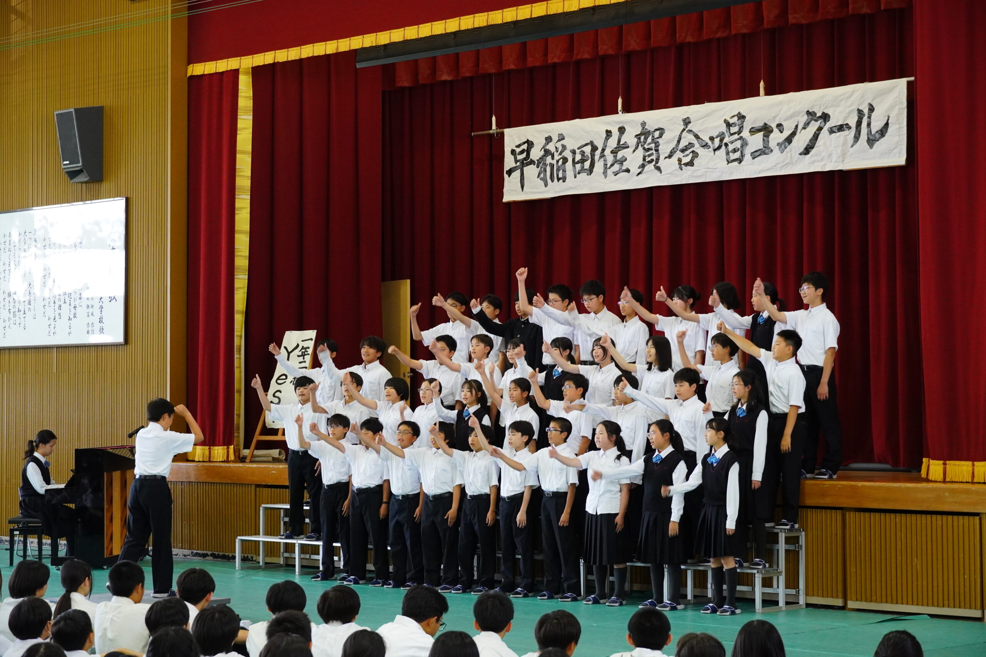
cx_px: 493
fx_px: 2054
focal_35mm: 75
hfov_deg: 27.0
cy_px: 328
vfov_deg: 18.2
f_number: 5
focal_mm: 50
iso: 2000
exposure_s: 1/80
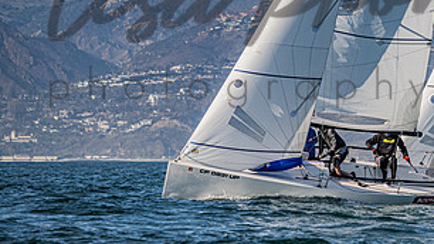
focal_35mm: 478
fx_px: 5500
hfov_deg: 4.5
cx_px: 442
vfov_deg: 2.5
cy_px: 2
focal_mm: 200
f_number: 5.6
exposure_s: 1/3200
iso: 320
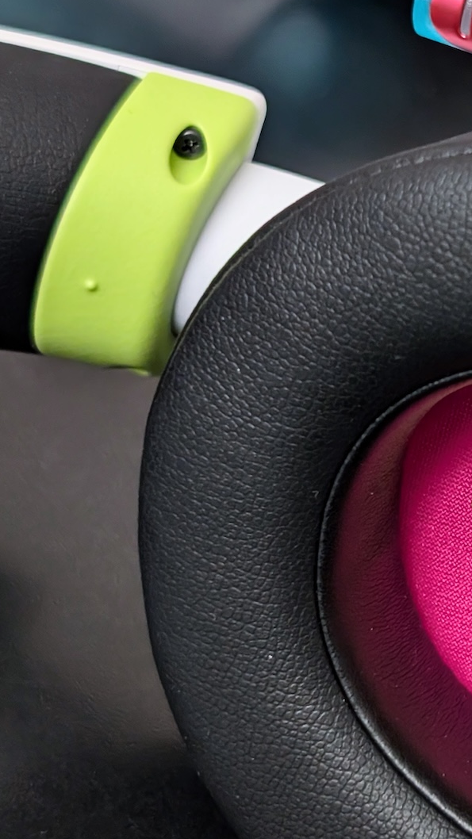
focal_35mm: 97
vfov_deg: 22.0
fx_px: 2159
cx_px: 552
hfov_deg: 12.2
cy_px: 463
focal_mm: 6.9
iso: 190
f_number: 1.68
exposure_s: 1/82
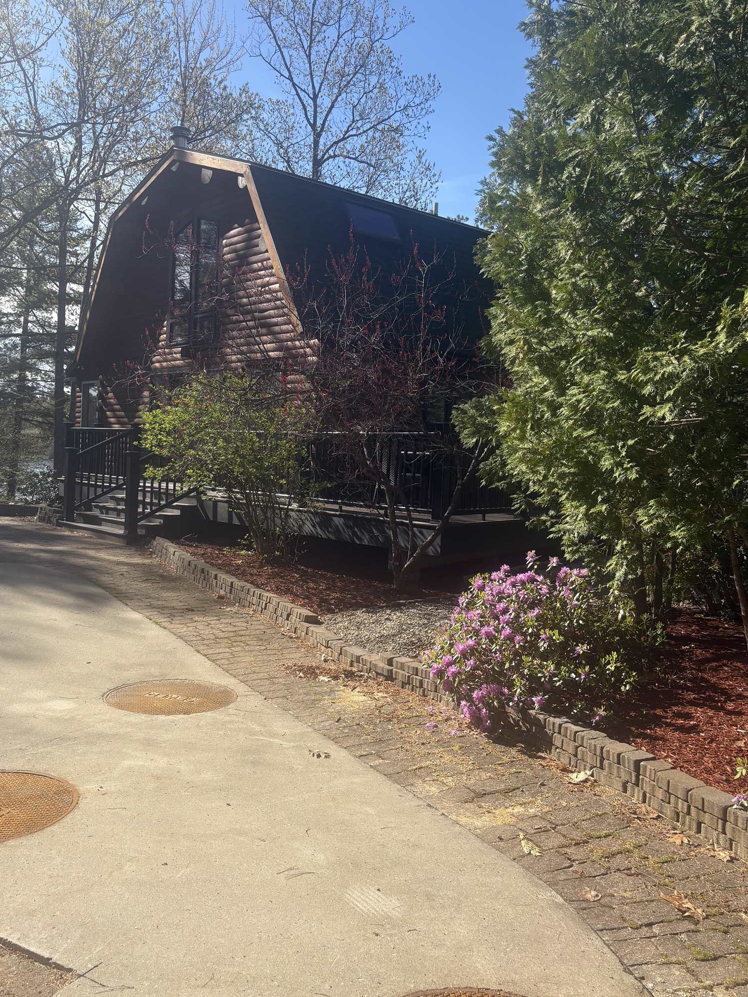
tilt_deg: -0.8
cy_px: 475
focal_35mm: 30
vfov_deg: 59.9
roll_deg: -2.8
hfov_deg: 46.7
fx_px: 864
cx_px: 336
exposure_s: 1/2451
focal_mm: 5.96
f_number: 1.6
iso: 50
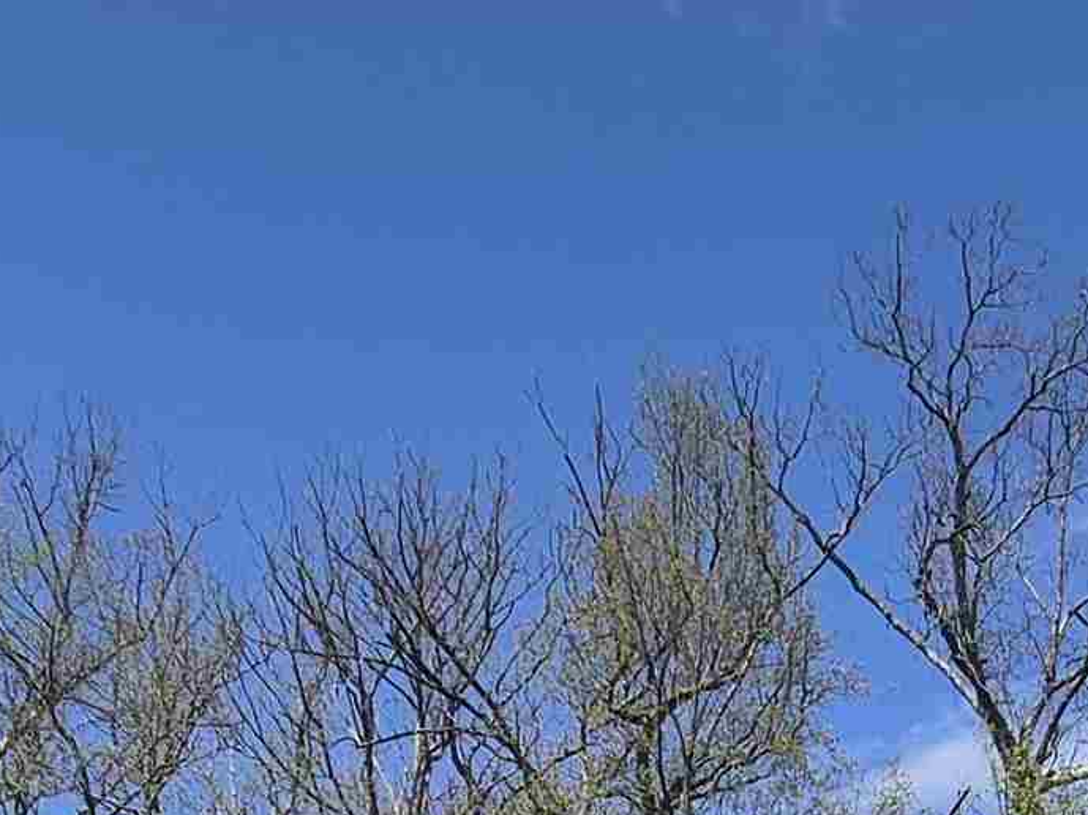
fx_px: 1822
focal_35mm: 58
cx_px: 846
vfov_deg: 17.6
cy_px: 1641
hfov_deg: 32.5
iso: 40
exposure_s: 1/1456
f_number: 2.2
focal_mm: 1.74
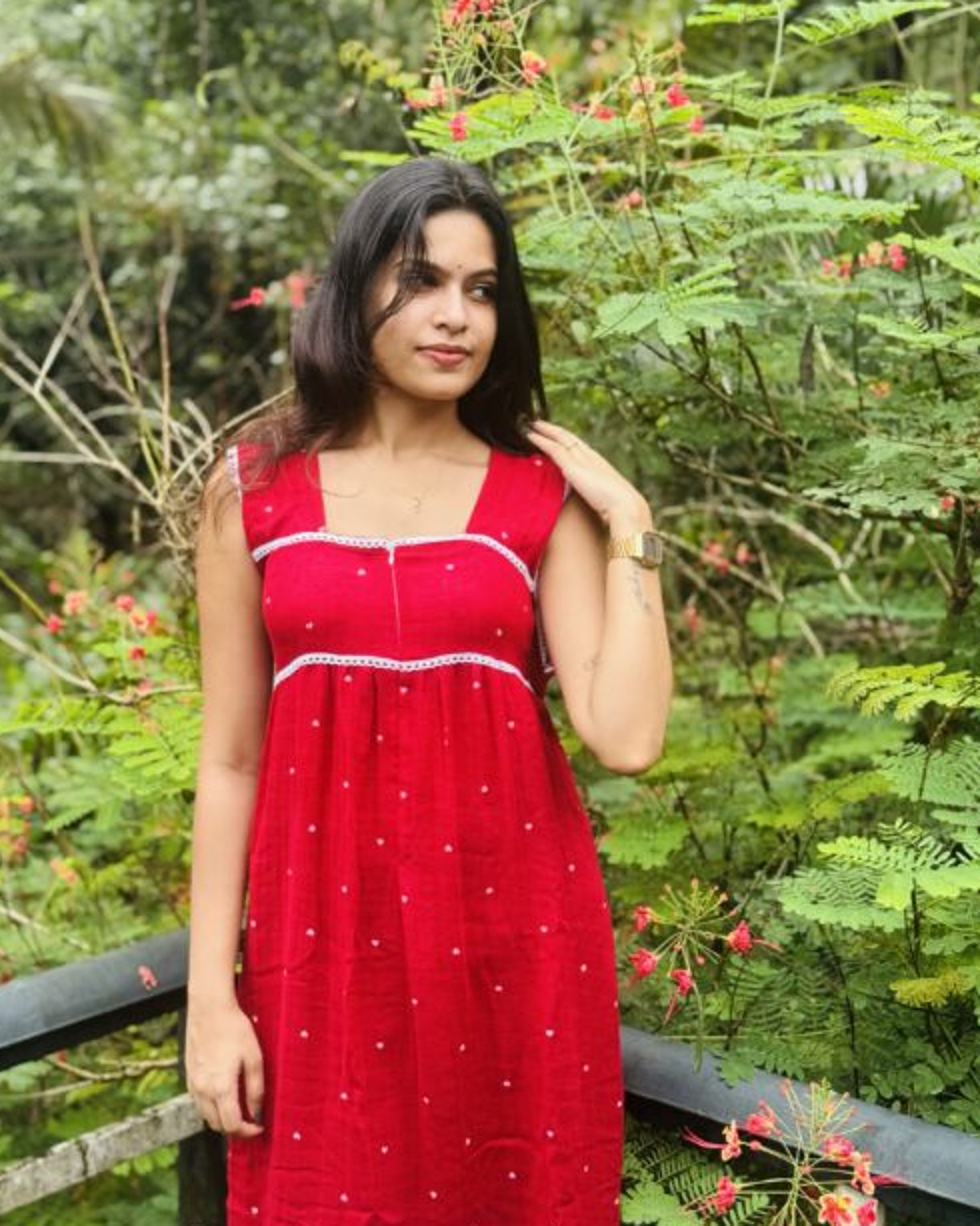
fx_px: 1850
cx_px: 486
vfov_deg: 36.7
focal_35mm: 51
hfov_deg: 29.7
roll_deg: +1.2
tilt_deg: -8.8
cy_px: 623
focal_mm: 6.76
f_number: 1.78
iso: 64
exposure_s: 1/966
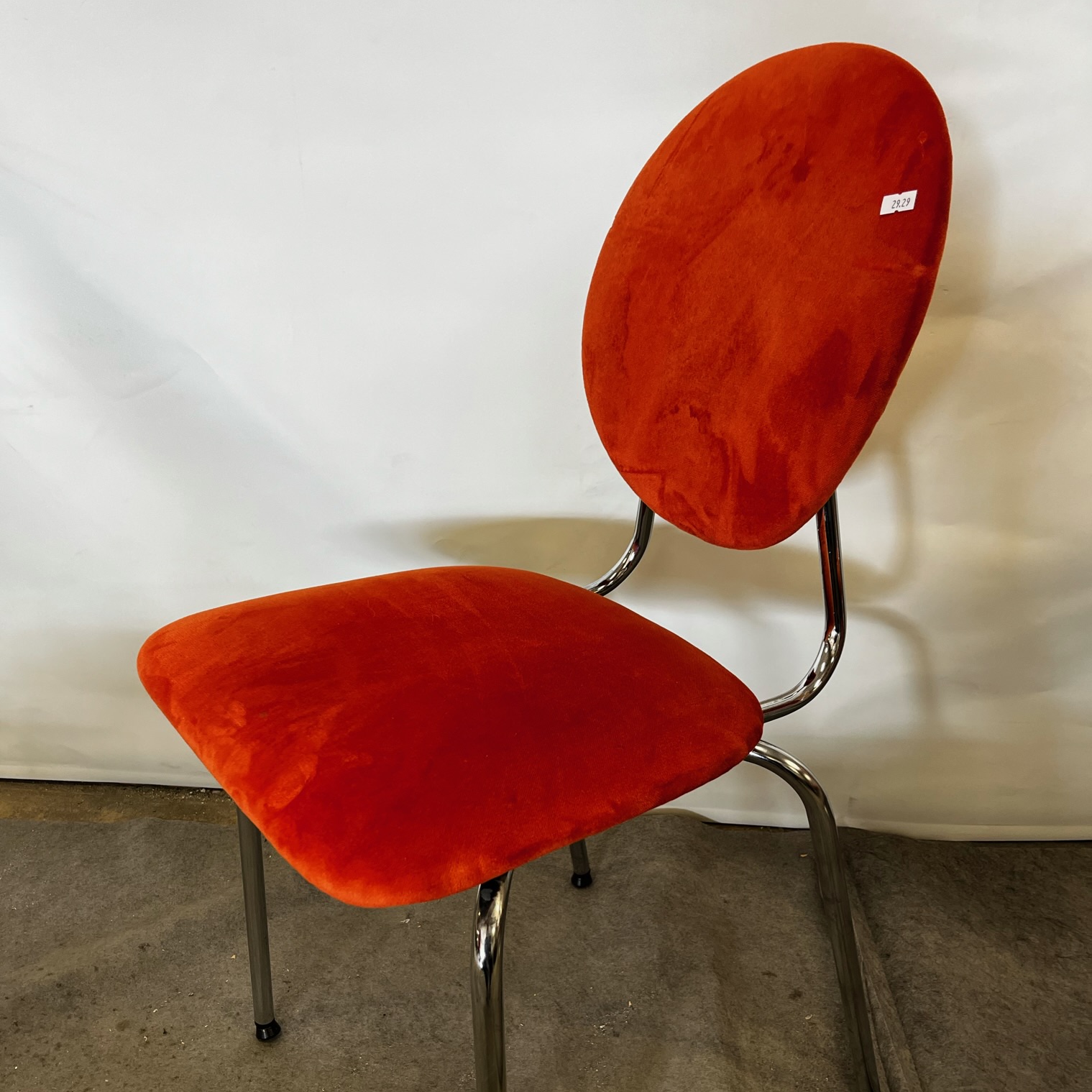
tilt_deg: -31.4
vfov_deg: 51.6
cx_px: 541
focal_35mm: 31
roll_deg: +3.0
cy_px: 721
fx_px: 1106
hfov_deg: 52.5
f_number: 1.6
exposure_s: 1/100
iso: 100
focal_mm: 5.1
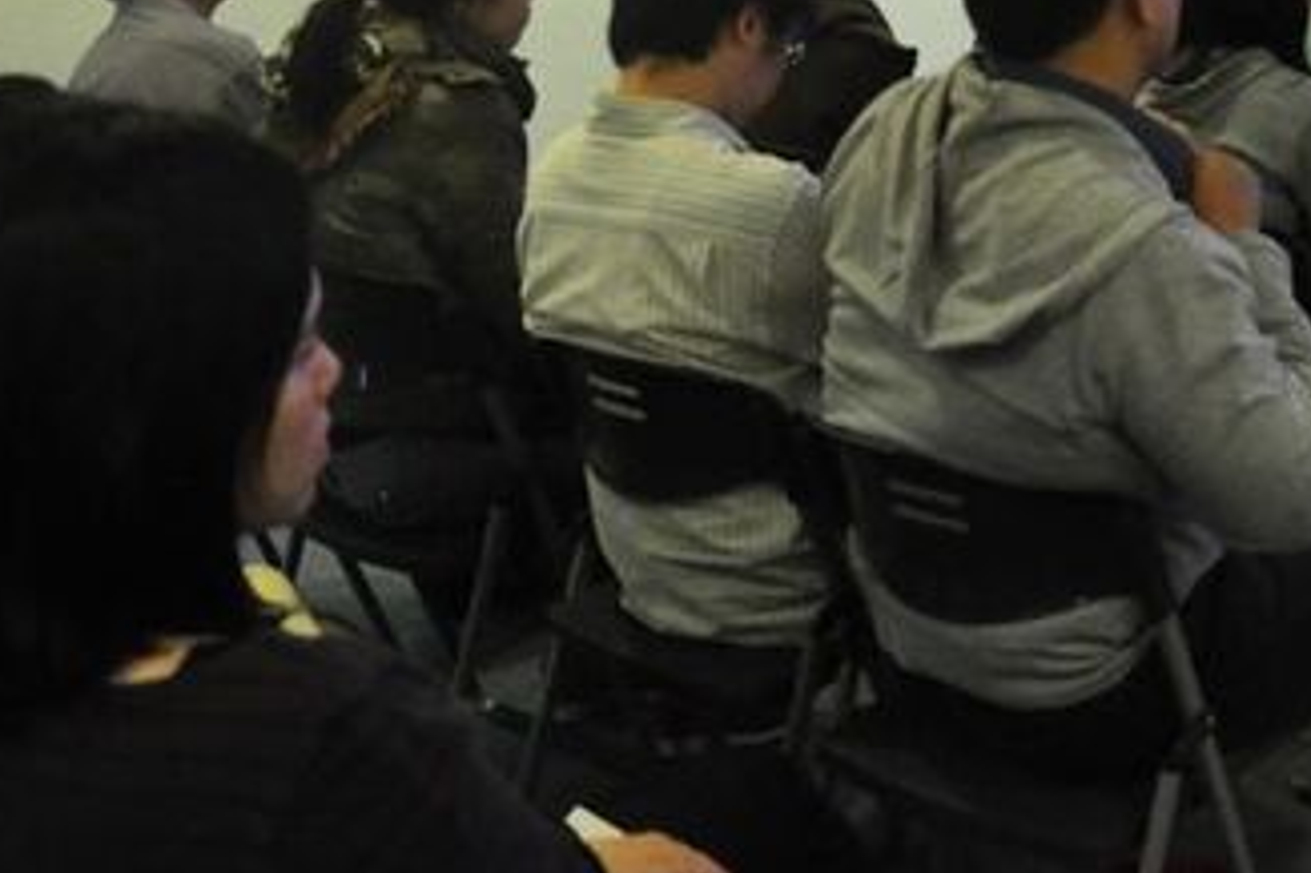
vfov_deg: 22.7
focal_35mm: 58
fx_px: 2111
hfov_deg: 33.3
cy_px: 76
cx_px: 1090
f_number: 4.8
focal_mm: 18
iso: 3200
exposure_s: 1/90
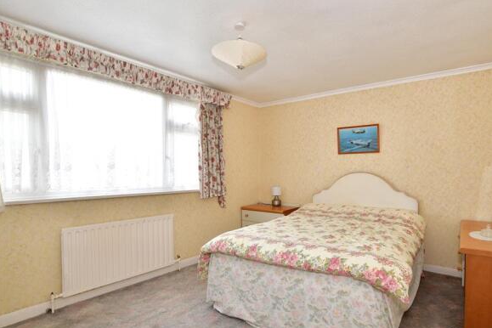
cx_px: 277
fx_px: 232
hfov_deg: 92.8
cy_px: 171
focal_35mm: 17
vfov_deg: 70.4
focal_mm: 10
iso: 200
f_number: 8
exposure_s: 1/13
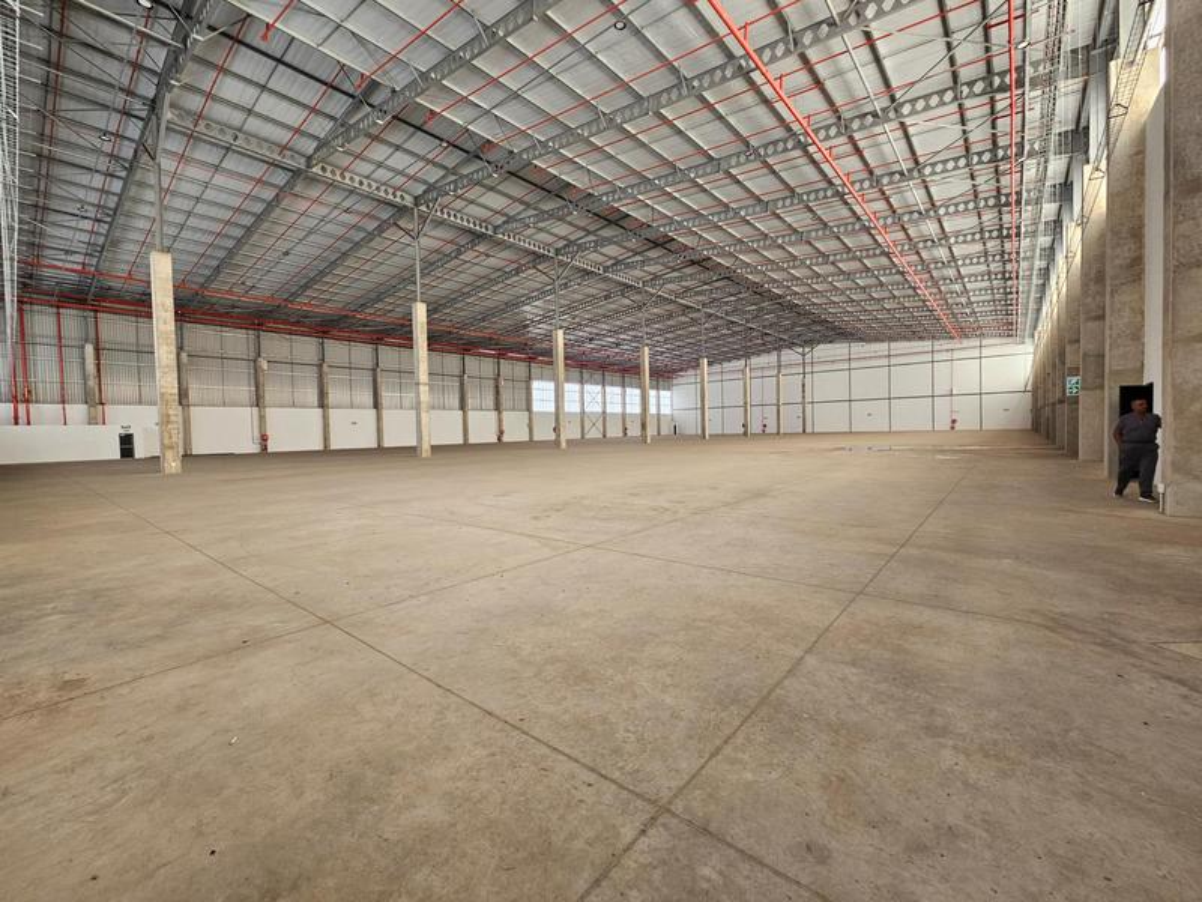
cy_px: 451
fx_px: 451
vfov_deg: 89.9
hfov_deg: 106.2
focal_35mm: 13
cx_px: 601
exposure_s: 1/50
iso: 100
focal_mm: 2.2
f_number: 2.2
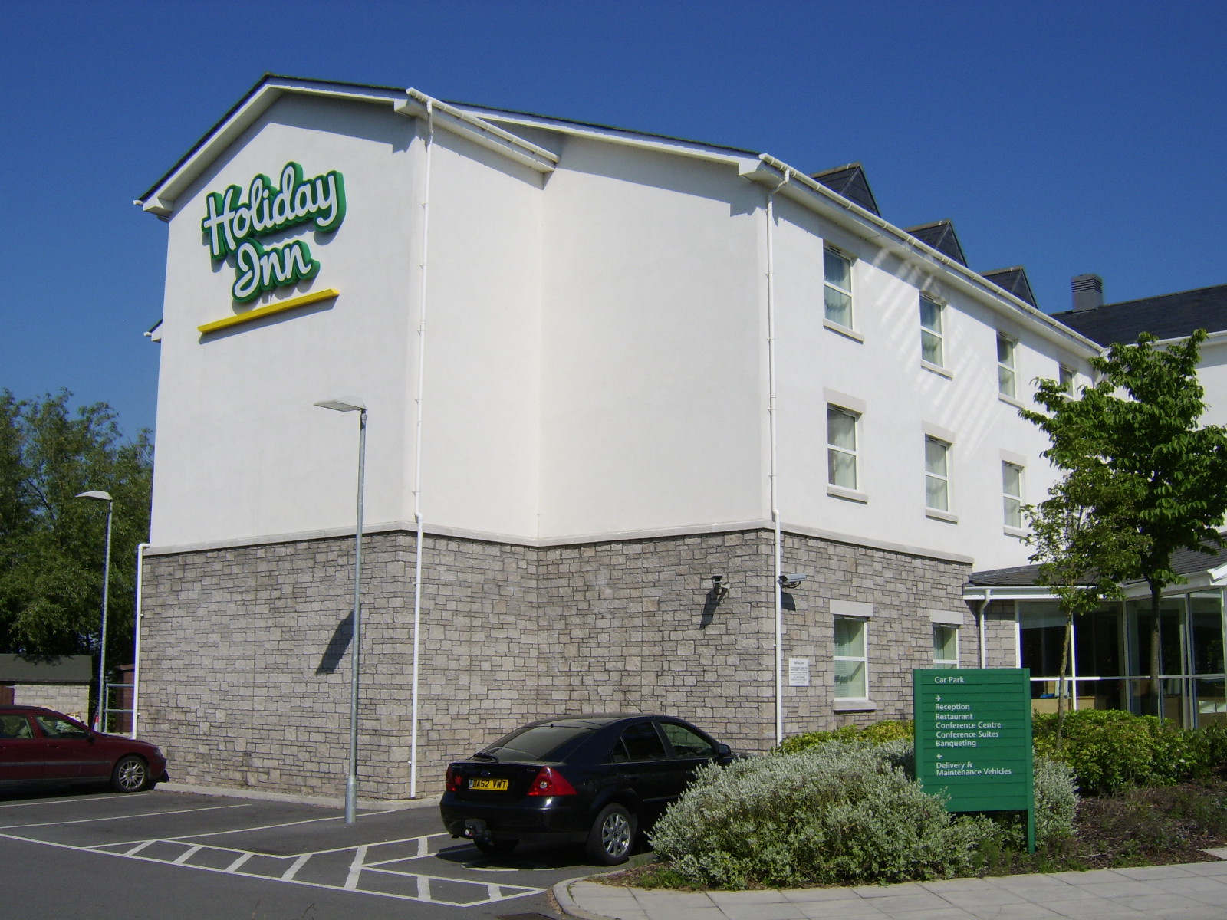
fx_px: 1099
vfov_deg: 45.4
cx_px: 614
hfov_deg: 58.4
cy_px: 460
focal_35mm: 31
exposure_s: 1/706
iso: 71
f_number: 6.7
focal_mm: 8.13
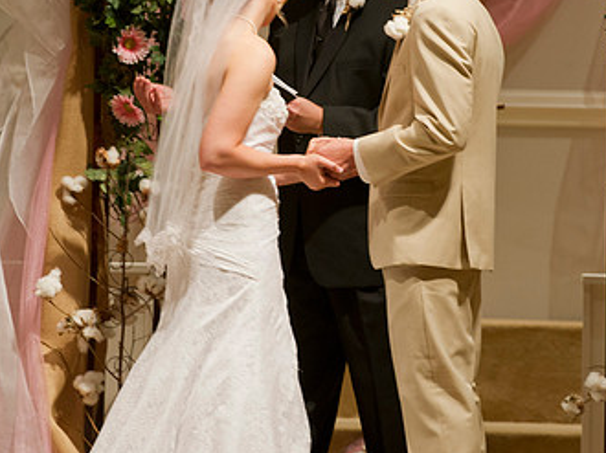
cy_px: 125
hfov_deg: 5.9
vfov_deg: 4.4
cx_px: 338
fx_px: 5913
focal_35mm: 338
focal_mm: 200
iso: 1600
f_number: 4
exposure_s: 1/125
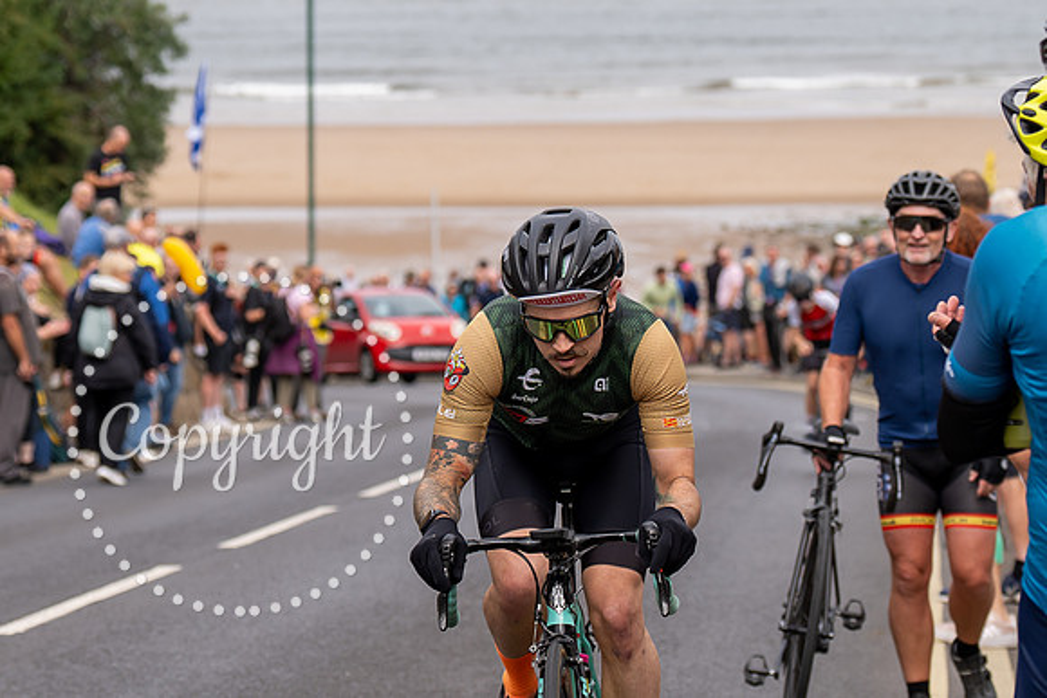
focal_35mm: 162
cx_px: 684
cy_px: 107
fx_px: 4725
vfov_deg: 8.4
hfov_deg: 12.6
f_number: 3.5
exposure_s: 1/640
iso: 100
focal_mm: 70
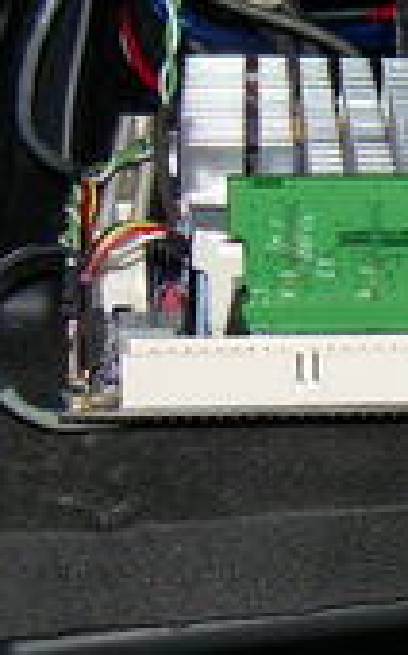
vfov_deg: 15.8
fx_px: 2352
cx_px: 828
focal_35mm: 132
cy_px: 316
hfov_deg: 9.3
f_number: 2.9
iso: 50
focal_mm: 7.2
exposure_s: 1/60
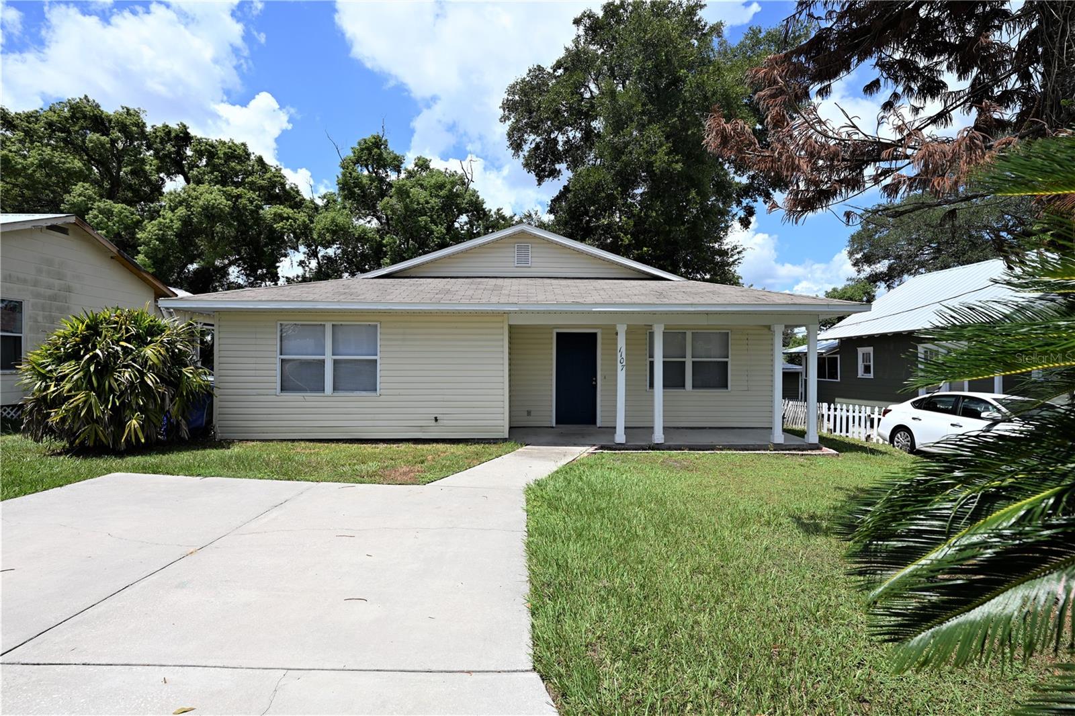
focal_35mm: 16
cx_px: 538
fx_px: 493
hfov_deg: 95.0
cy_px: 358
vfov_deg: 72.0
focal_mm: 16.5
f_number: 8
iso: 100
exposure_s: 1/400
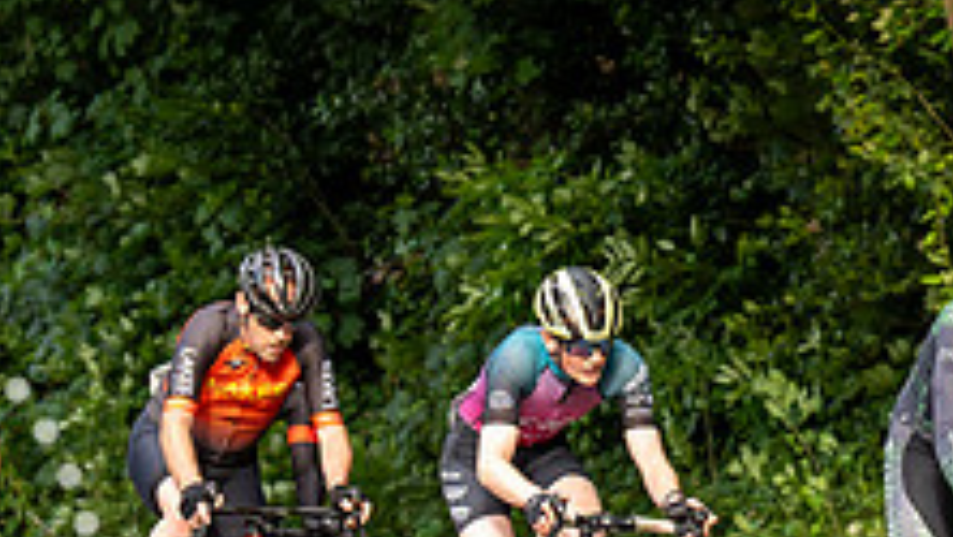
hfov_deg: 8.7
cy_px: 365
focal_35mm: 249
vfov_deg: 4.9
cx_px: 512
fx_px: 6294
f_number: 3.5
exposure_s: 1/800
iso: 400
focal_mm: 70
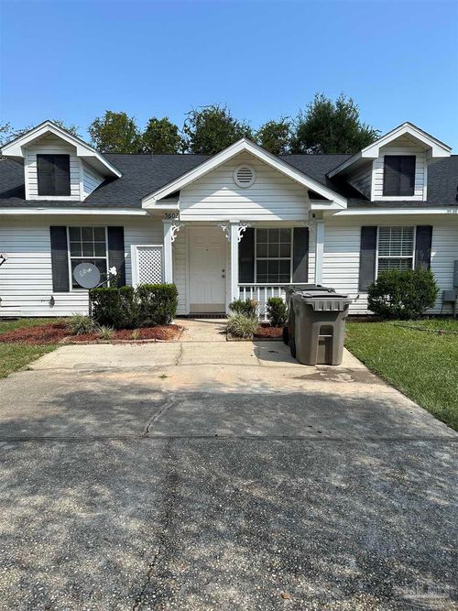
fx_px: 424
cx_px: 229
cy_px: 306
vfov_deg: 71.6
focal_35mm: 24
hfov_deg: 56.8
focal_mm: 6.86
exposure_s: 1/3472
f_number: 1.78
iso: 80
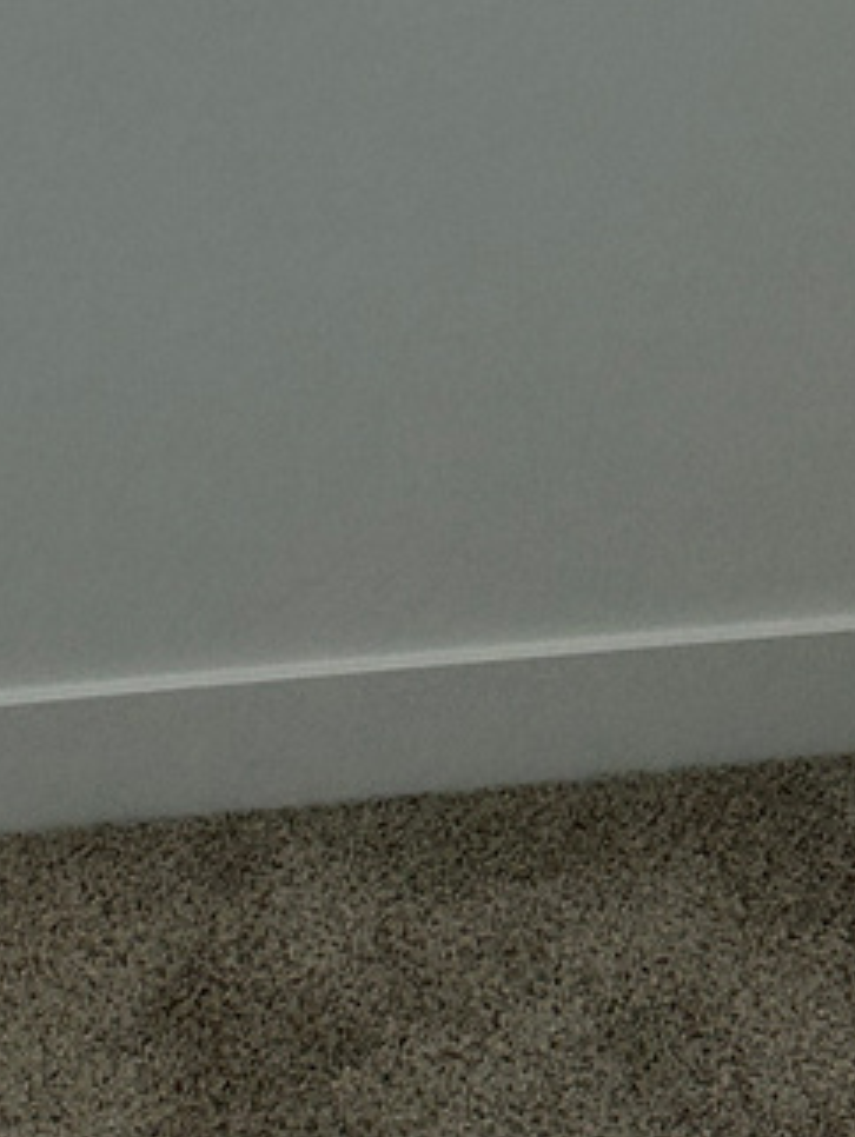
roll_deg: -1.7
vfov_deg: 14.8
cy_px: -576
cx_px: 480
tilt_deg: -10.4
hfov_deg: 12.0
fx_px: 4078
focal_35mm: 124
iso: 50
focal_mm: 5.7
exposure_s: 1/464
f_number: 1.5
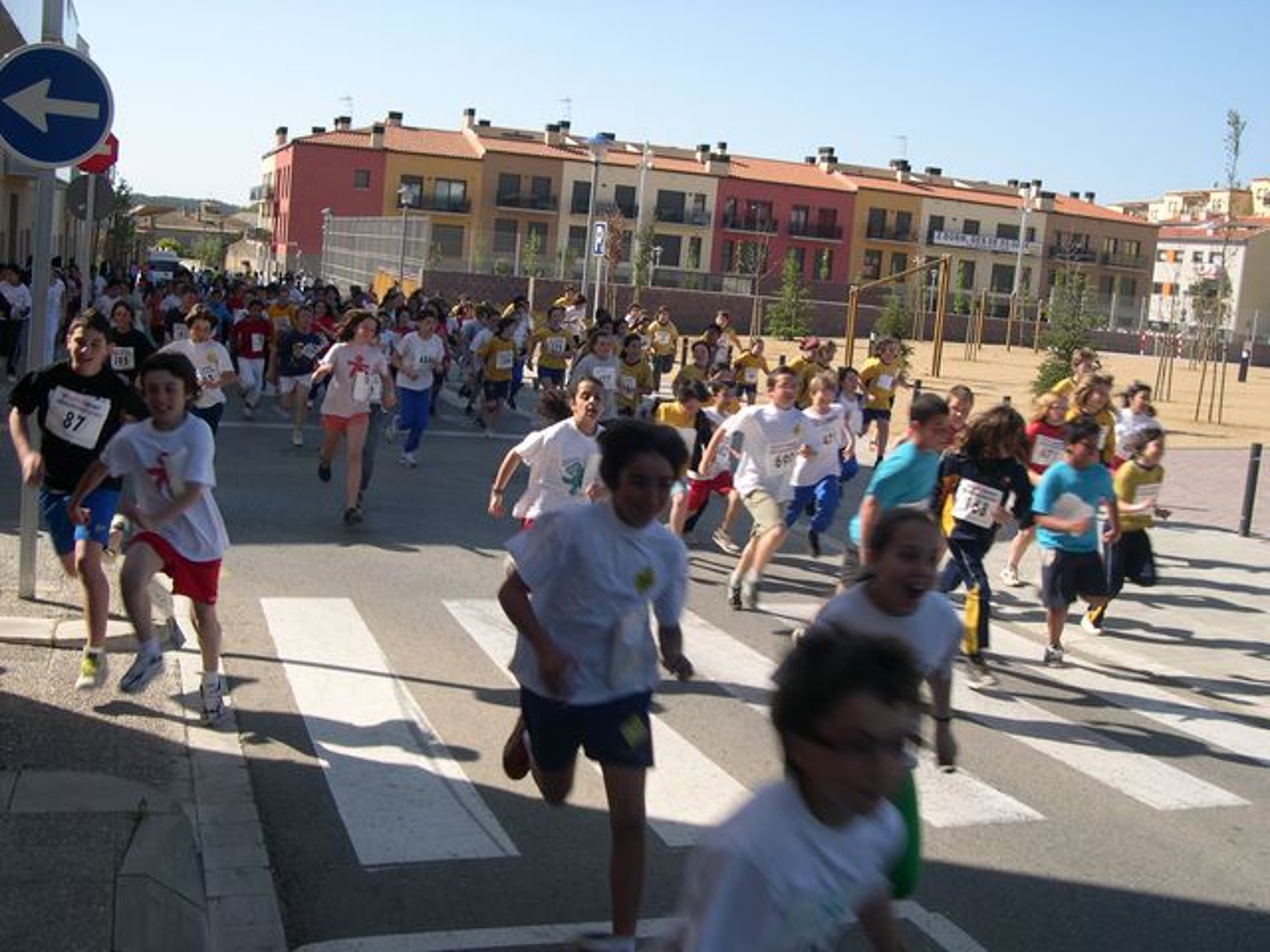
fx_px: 1394
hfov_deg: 49.0
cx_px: 635
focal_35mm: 38
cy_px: 476
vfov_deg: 37.7
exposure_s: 1/116
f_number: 7.6
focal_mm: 8
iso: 100
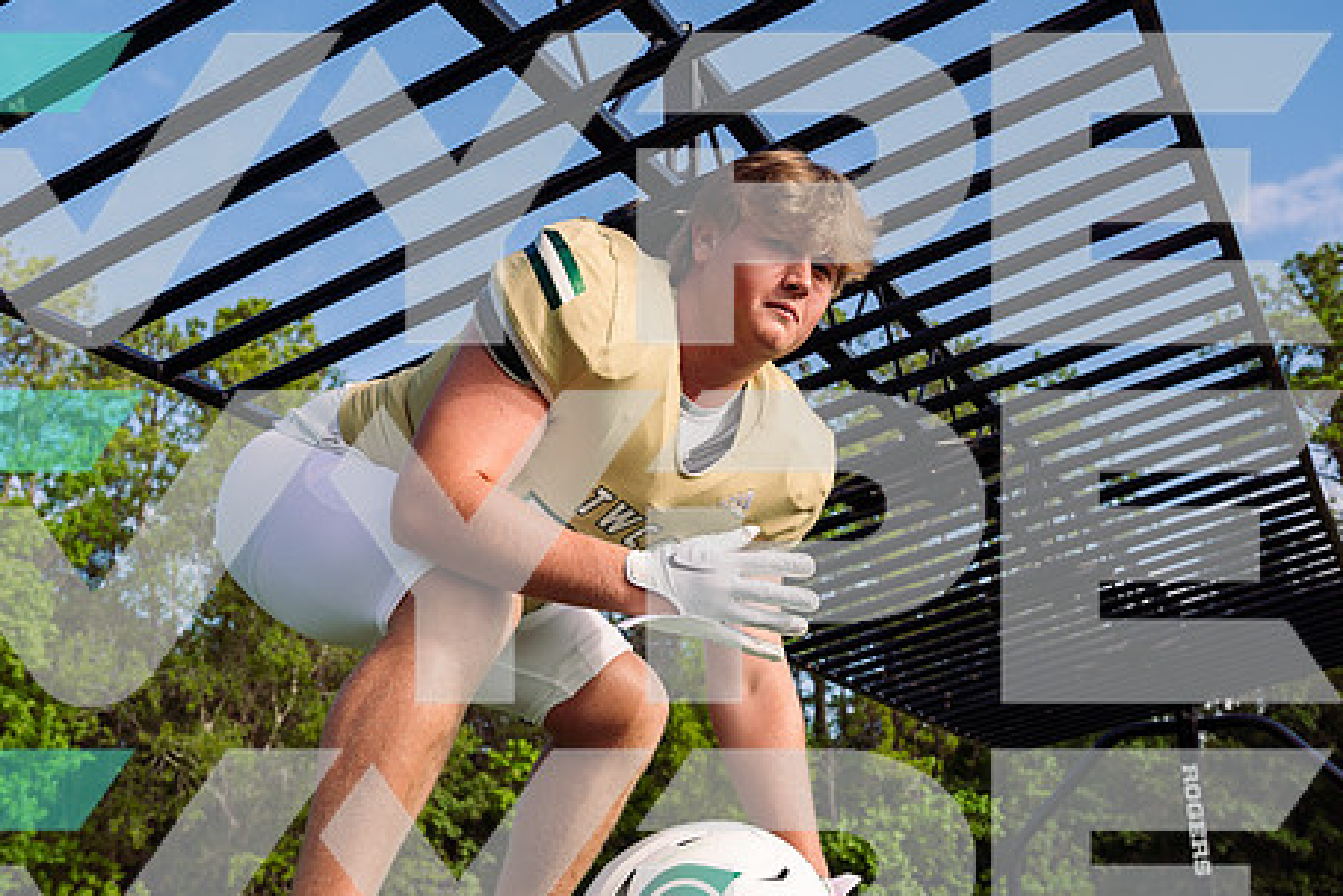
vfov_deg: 29.2
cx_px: 589
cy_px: 549
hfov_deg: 42.7
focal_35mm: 46
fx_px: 1717
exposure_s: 1/250
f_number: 7.1
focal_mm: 36
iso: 100
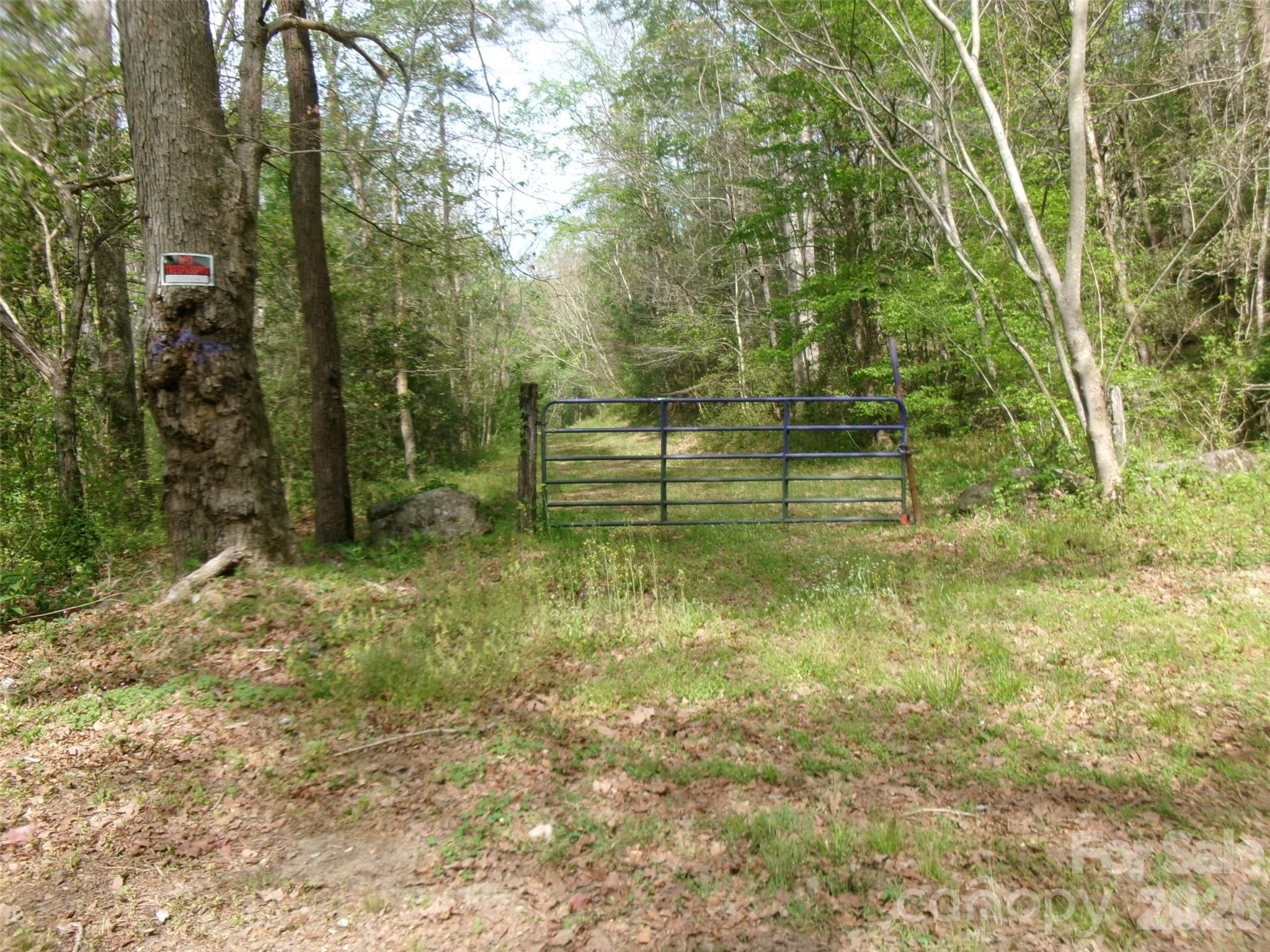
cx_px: 635
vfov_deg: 49.7
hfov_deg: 63.4
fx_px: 1027
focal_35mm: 28
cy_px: 476
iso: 100
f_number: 3.9
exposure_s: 1/280
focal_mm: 5.1
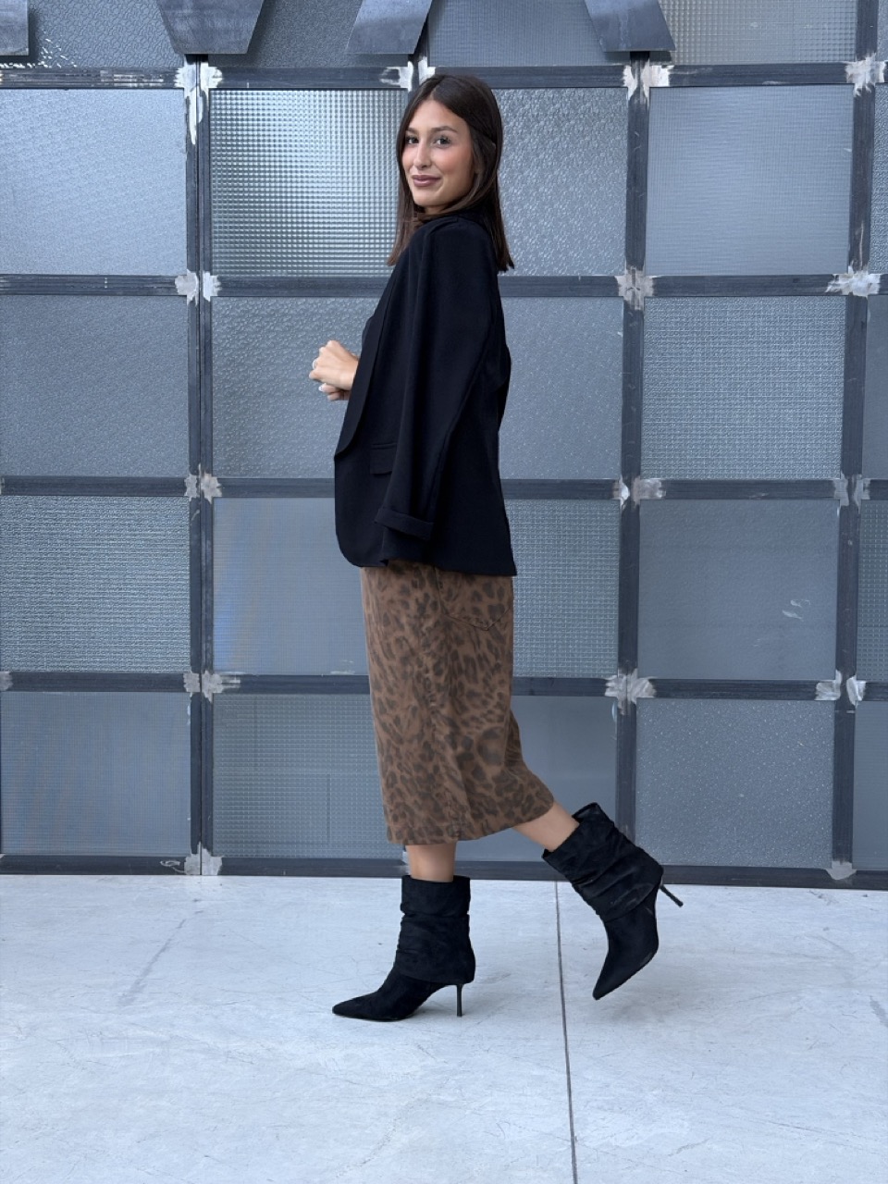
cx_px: 444
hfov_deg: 30.3
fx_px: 1642
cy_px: 592
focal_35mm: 48
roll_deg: -0.4
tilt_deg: -3.9
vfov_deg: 39.7
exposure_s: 1/60
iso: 250
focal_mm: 6.76
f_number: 1.78
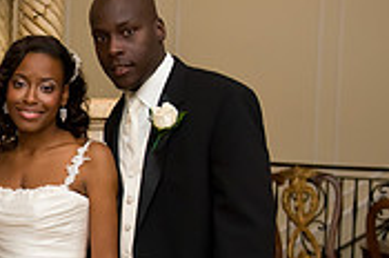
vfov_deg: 12.1
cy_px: 180
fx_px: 1219
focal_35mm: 113
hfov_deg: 17.5
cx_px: -51
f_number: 3.2
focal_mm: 34
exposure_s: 1/125
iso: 1600
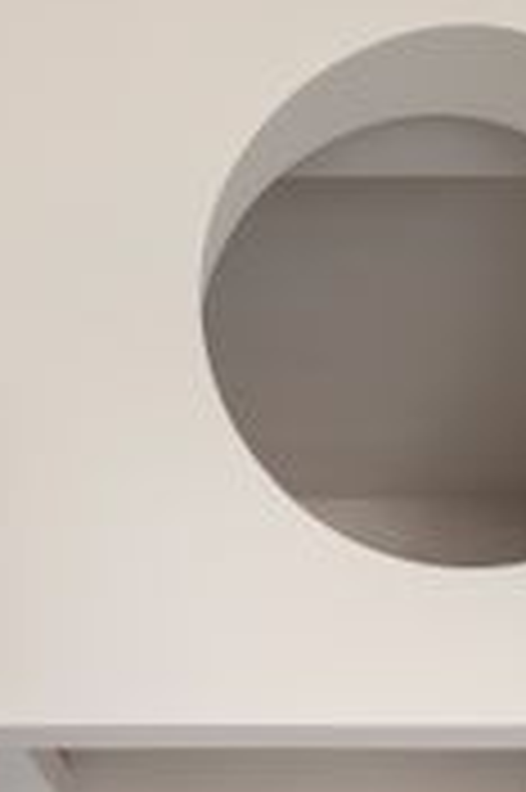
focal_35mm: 49
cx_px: 187
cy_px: 922
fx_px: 1076
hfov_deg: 27.3
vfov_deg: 33.7
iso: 100
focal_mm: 20
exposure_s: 1.3
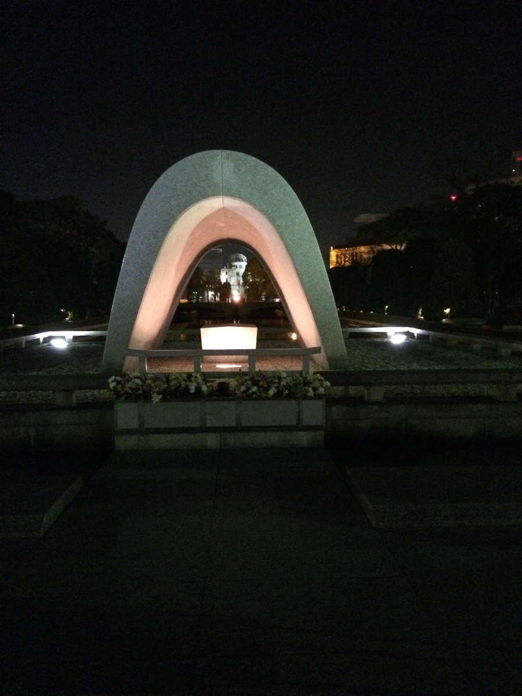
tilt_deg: -3.9
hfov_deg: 48.2
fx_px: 583
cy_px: 348
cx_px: 261
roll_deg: +1.1
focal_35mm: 29
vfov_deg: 61.7
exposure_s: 1/15
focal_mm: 4.15
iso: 2000
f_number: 2.2
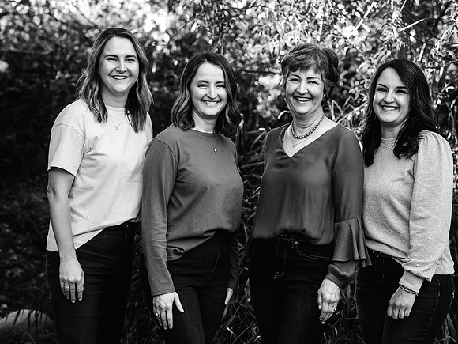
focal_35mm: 114
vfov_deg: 13.0
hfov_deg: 17.3
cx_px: 229
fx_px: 1504
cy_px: 172
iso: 800
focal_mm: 105
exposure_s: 1/200
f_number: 5
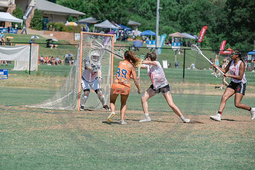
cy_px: 90
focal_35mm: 199
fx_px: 1408
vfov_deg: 6.9
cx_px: 119
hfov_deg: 10.3
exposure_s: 1/2000
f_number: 5.6
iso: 400
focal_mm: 185
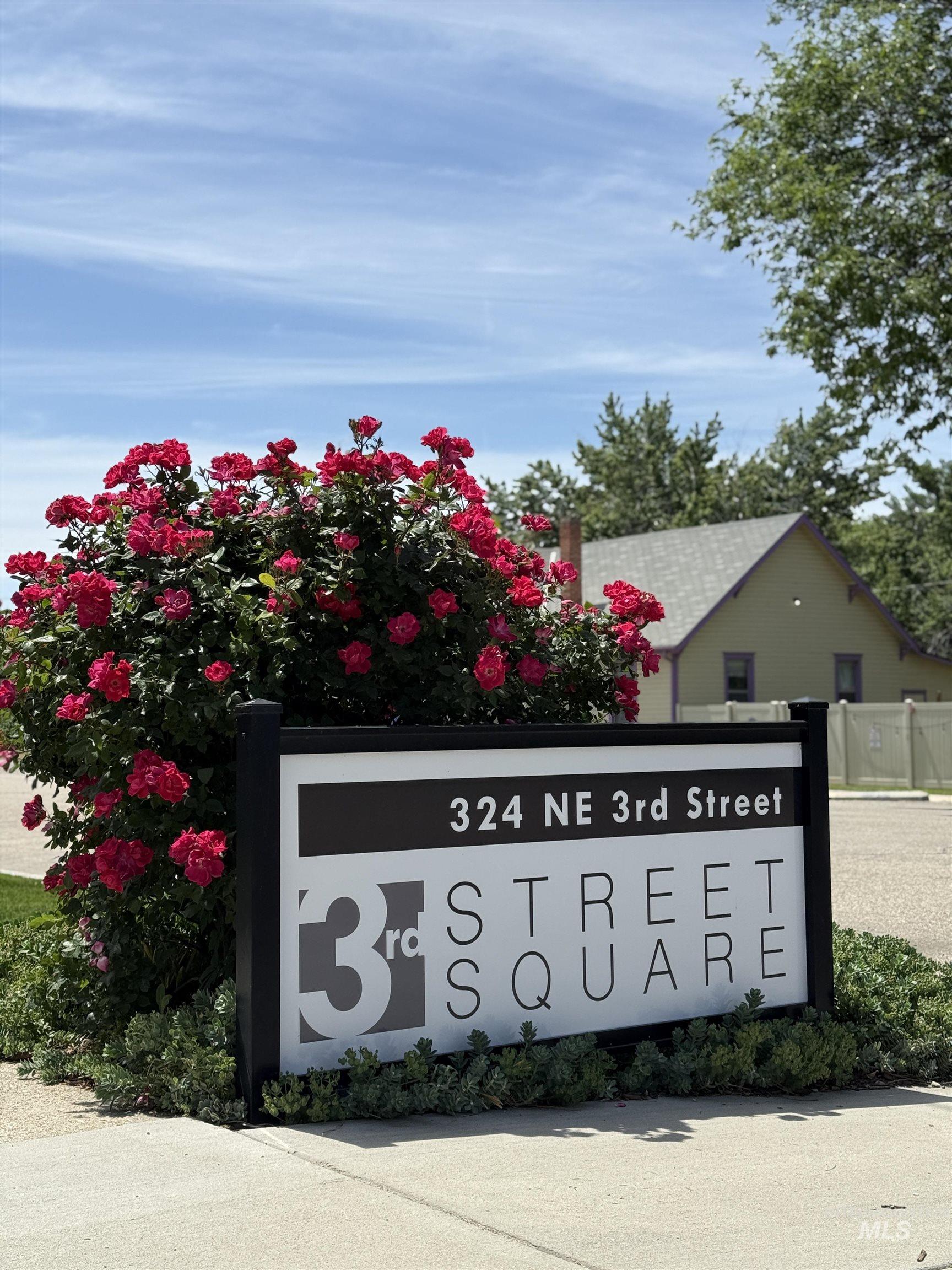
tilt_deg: +4.5
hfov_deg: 30.3
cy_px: 635
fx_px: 1760
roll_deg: +0.3
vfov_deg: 39.7
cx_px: 476
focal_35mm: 48
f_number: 1.78
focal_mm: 6.76
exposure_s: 1/5587
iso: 64
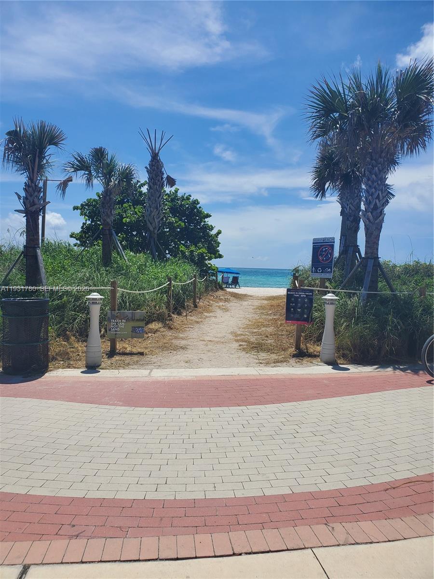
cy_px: 290
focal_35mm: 26
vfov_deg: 67.3
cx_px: 217
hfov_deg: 53.1
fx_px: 435
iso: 50
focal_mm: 4.3
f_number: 2.4
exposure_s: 1/2858
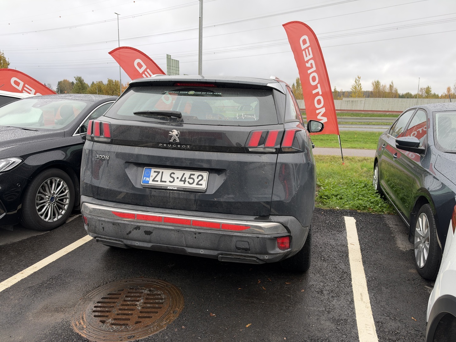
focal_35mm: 24
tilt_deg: -12.0
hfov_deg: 71.6
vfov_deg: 56.8
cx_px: 228
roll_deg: -0.4
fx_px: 316
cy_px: 171
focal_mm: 6.93
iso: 64
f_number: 1.8
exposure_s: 1/481
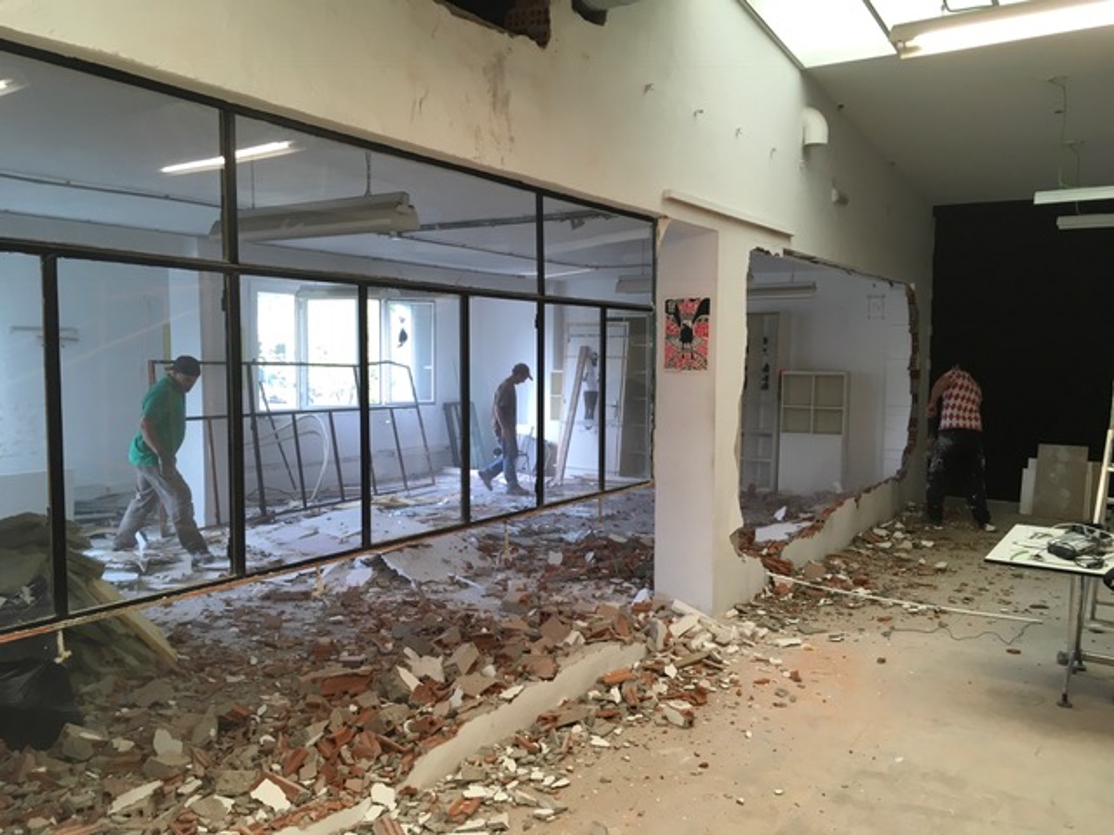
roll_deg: -0.1
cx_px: 557
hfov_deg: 61.7
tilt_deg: -2.9
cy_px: 418
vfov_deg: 48.2
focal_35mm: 29
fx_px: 933
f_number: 2.2
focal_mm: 4.15
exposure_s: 1/33
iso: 25
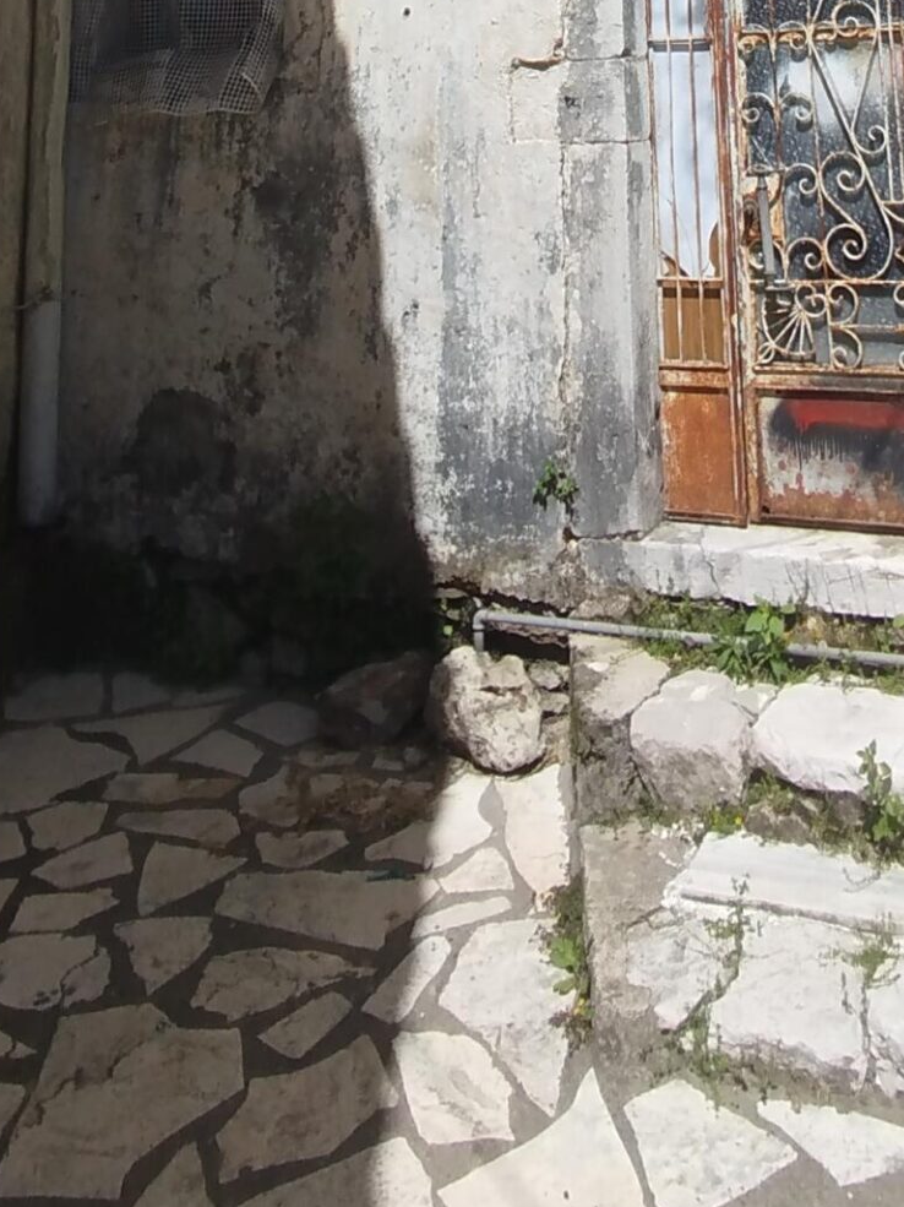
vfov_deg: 37.0
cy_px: -232
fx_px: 1359
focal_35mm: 39
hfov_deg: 36.5
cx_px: 590
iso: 50
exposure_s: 1/1911
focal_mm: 1.65
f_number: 2.2
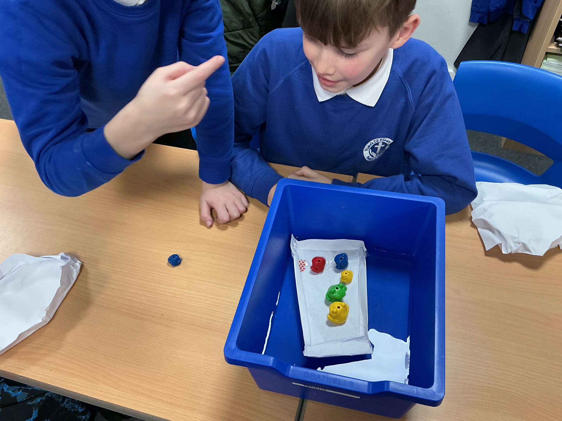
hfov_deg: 61.7
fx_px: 471
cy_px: 210
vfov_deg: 48.2
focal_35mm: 29
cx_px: 281
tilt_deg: -49.8
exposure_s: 1/60
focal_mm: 3
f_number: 1.8
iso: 160
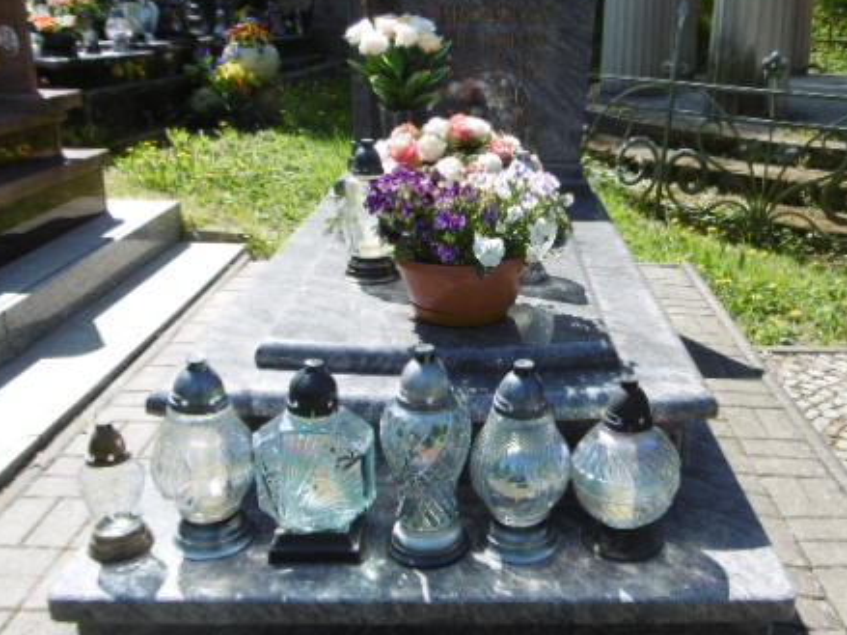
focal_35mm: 35
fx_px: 856
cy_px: 295
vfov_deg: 40.7
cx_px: 515
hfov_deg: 52.2
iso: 100
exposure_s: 1/500
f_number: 3.1
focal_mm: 4.3
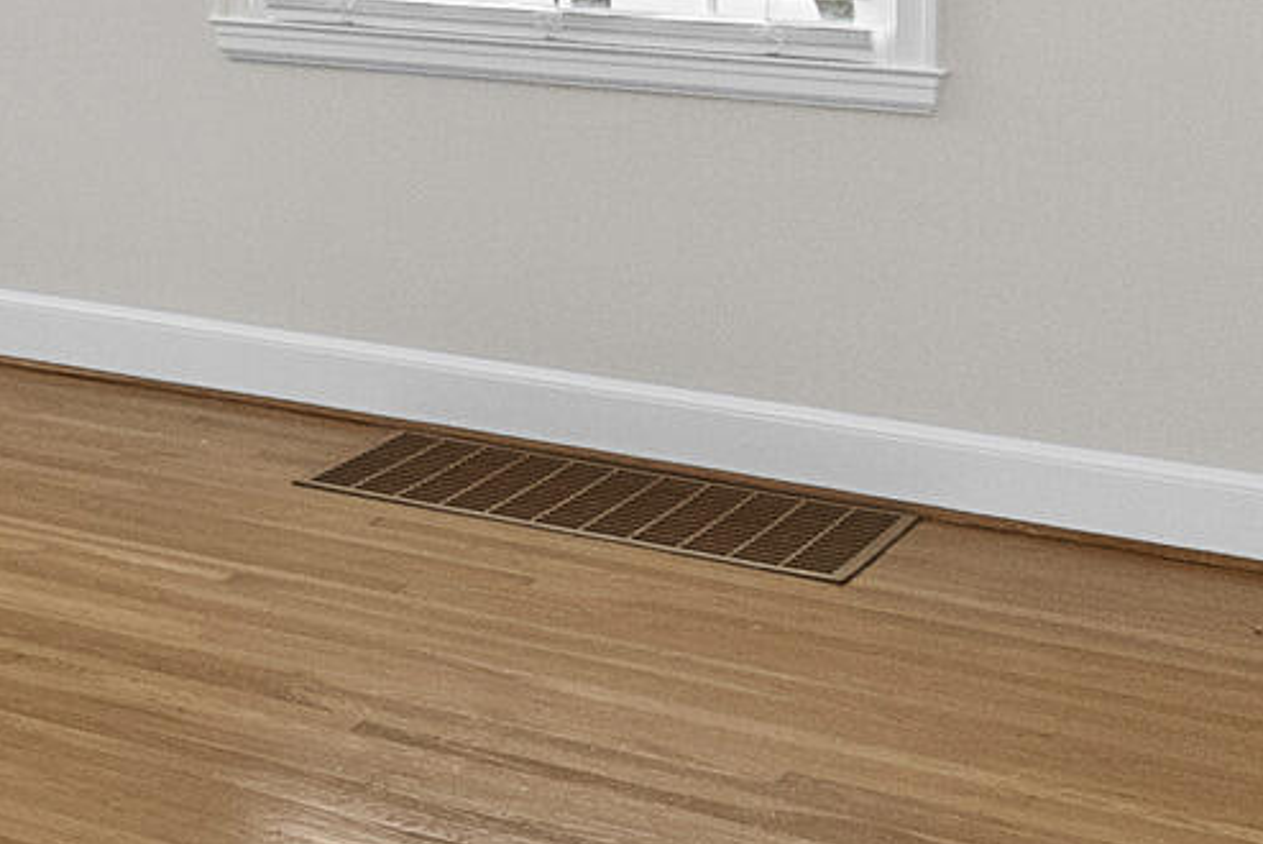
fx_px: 2843
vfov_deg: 16.0
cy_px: -261
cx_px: -734
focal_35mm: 81
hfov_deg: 20.6
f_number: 13
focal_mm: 16
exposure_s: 1/6
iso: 2500
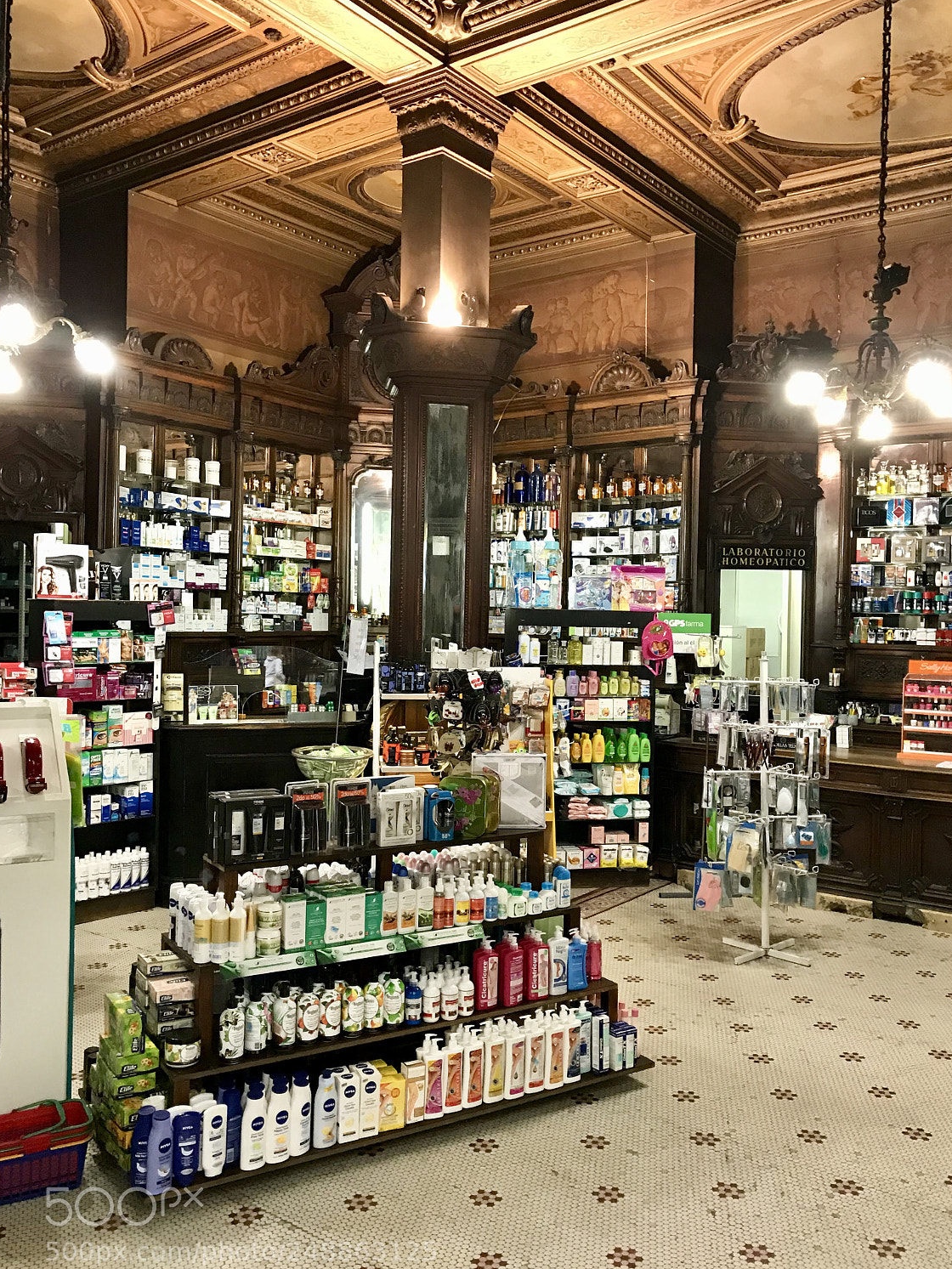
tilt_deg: +0.2
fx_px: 1100
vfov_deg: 60.0
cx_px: 502
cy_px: 638
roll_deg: -1.6
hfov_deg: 46.8
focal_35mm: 30
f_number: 1.8
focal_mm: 3.99
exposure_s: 1/17
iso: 100
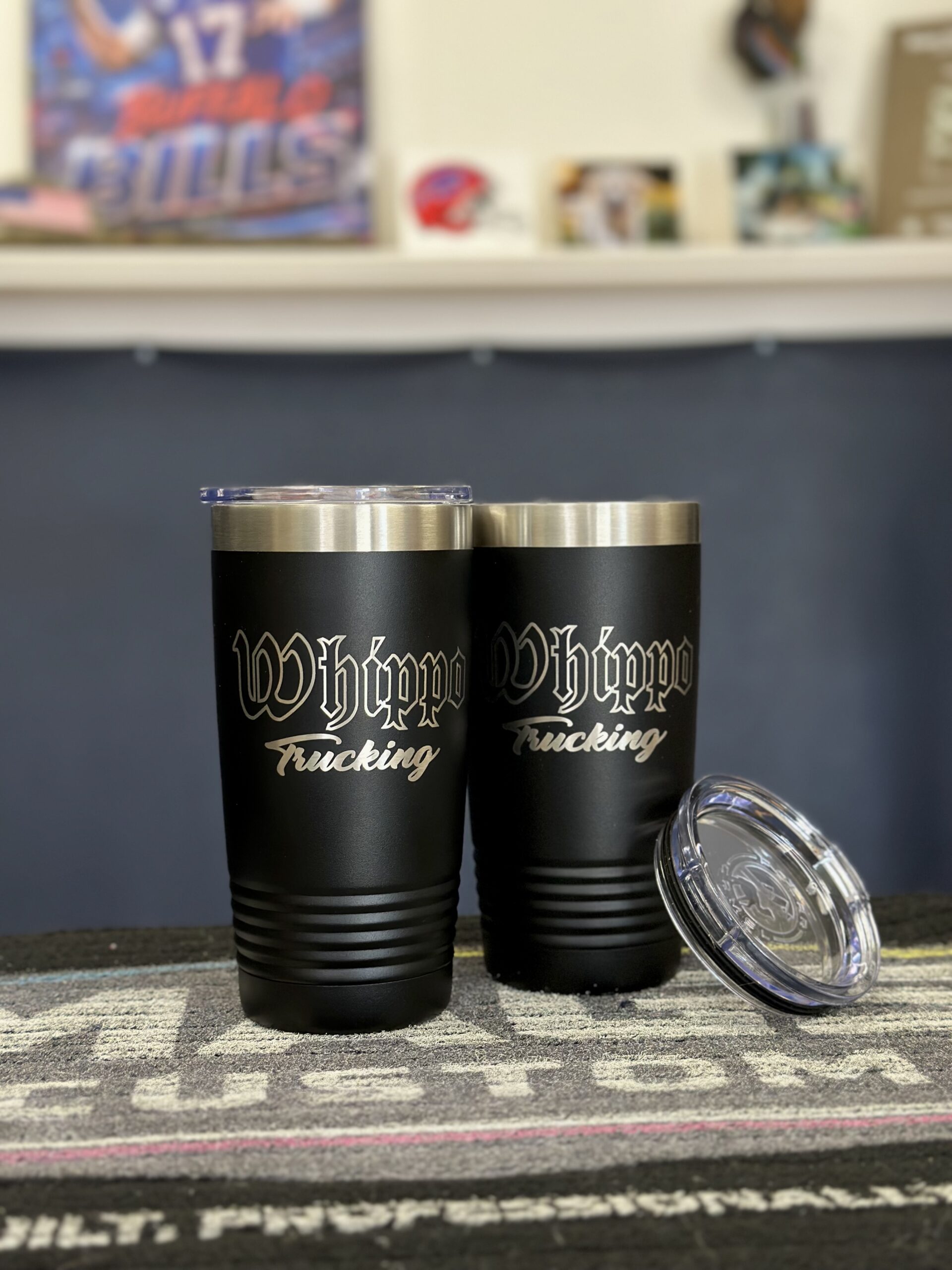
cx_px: 476
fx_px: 1760
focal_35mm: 48
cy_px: 635
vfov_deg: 39.7
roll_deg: -0.2
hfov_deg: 30.3
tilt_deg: -3.2
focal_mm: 6.86
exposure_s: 1/60
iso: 160
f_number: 1.78
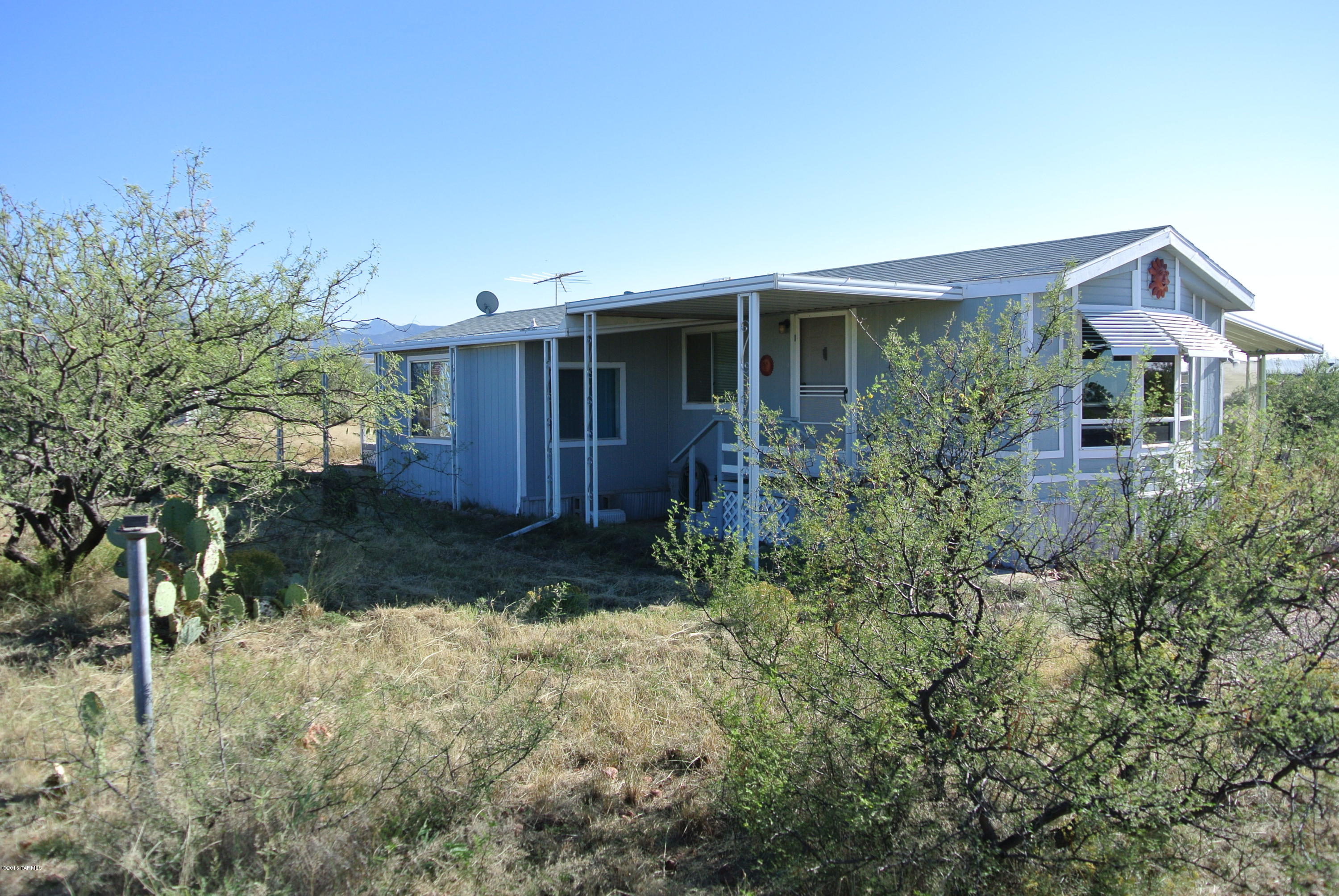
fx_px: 1080
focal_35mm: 29
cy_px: 448
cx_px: 670
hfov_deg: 63.6
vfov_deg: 45.1
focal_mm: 11
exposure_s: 1/400
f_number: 4.5
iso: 100
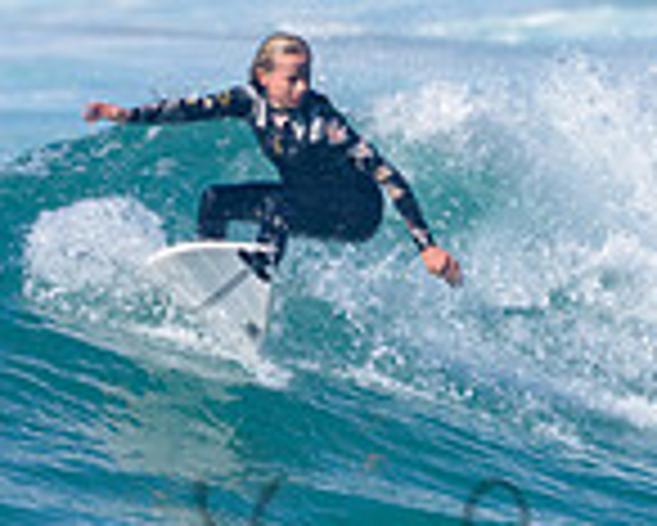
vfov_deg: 0.7
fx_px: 46368
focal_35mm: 2383
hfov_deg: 0.8
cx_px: 297
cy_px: 374
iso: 140
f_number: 5.6
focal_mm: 500
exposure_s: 1/2000
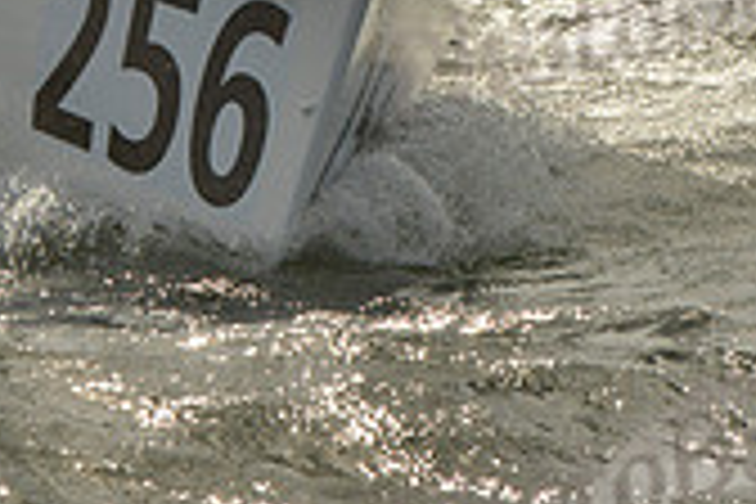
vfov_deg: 5.7
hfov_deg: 8.5
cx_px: 153
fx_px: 5061
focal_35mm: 241
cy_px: -164
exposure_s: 1/2000
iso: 400
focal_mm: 70
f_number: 11
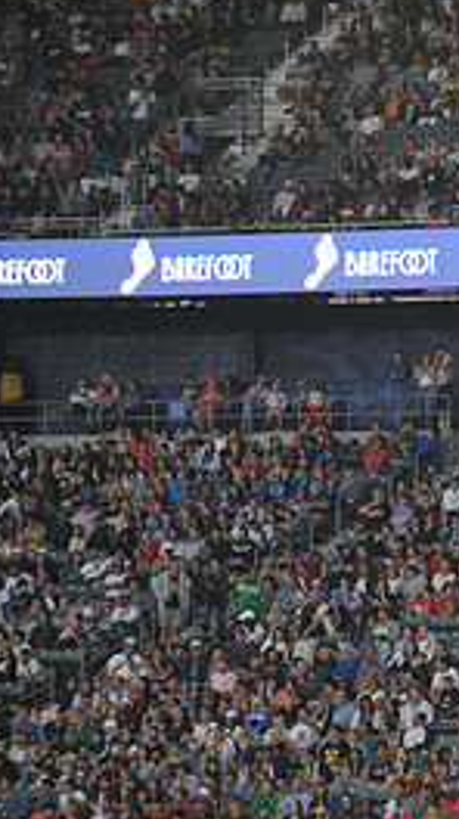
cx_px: 782
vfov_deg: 6.9
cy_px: 506
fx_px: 6746
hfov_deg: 3.9
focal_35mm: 311
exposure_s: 1/1000
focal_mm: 135
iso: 1250
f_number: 2.8
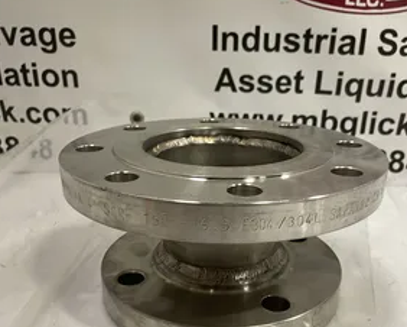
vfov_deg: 40.6
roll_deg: +0.3
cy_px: 221
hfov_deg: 50.2
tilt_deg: -22.9
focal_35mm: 36
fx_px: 434
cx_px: 212
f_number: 1.6
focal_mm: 4.2
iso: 125
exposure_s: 1/60
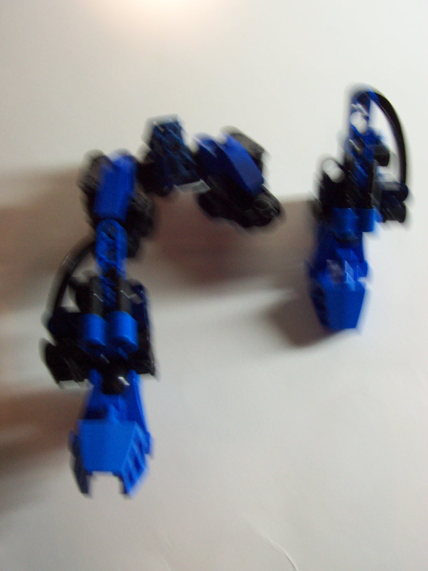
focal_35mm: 37
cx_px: 214
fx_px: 610
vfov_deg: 50.1
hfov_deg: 38.7
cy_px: 286
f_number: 2.8
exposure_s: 1/15
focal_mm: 5.6
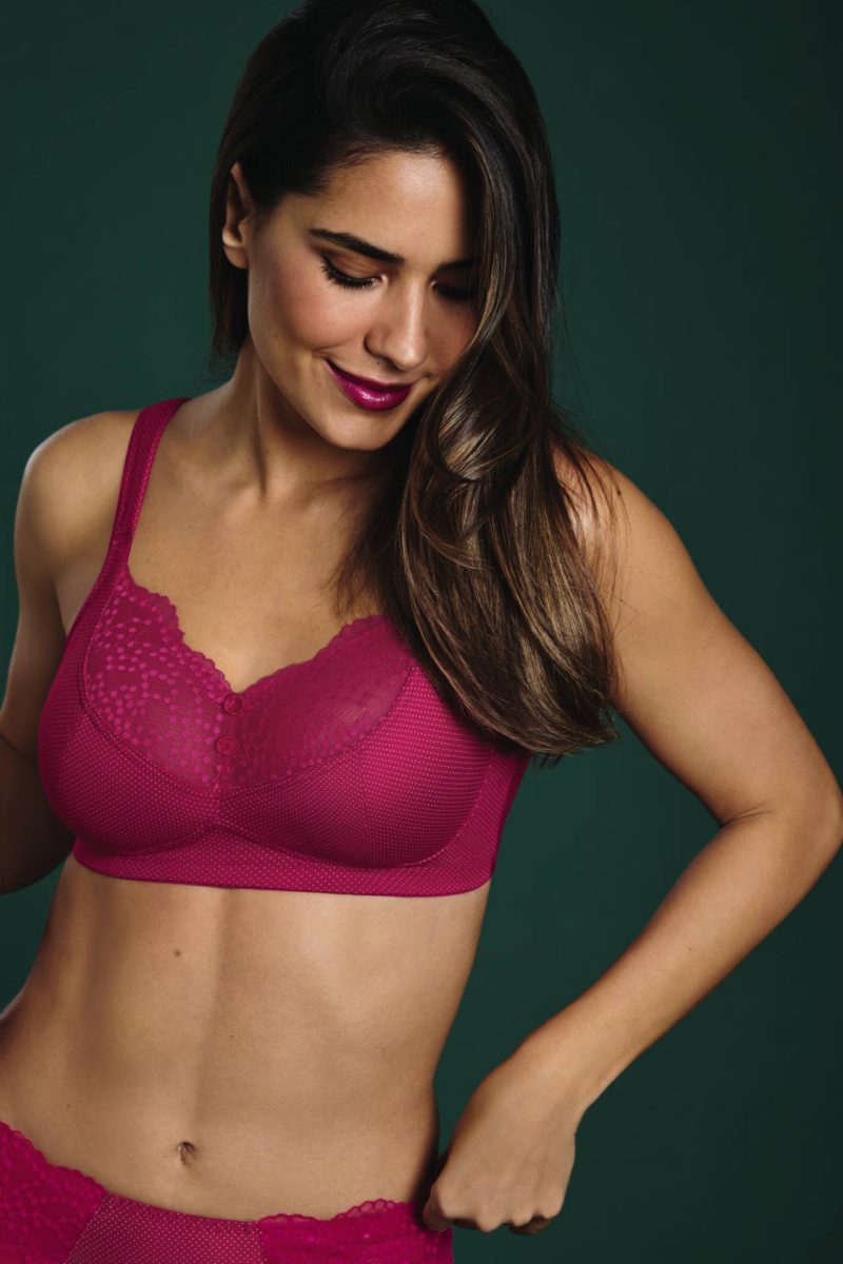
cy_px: 632
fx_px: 5620
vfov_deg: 12.8
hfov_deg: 8.6
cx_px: 422
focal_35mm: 160
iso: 64
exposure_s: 1/160
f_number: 8
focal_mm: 160
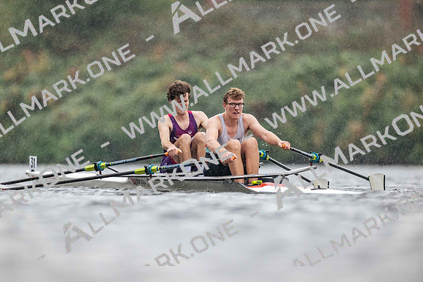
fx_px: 7051
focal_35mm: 600
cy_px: 141
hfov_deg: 3.4
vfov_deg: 2.3
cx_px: 212
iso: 4500
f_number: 4
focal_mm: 600
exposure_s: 1/2500
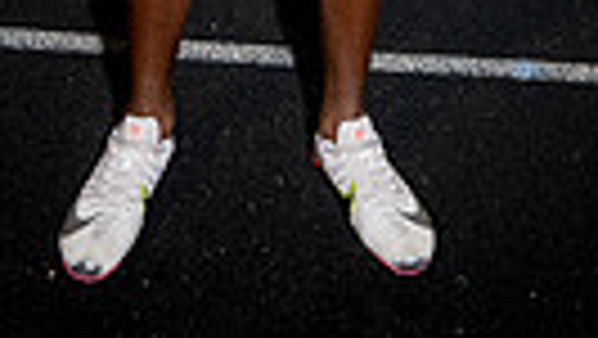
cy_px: -550
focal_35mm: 92
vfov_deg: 10.7
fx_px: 1460
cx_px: 414
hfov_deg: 23.0
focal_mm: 26
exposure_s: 1/250
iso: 500
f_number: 7.1
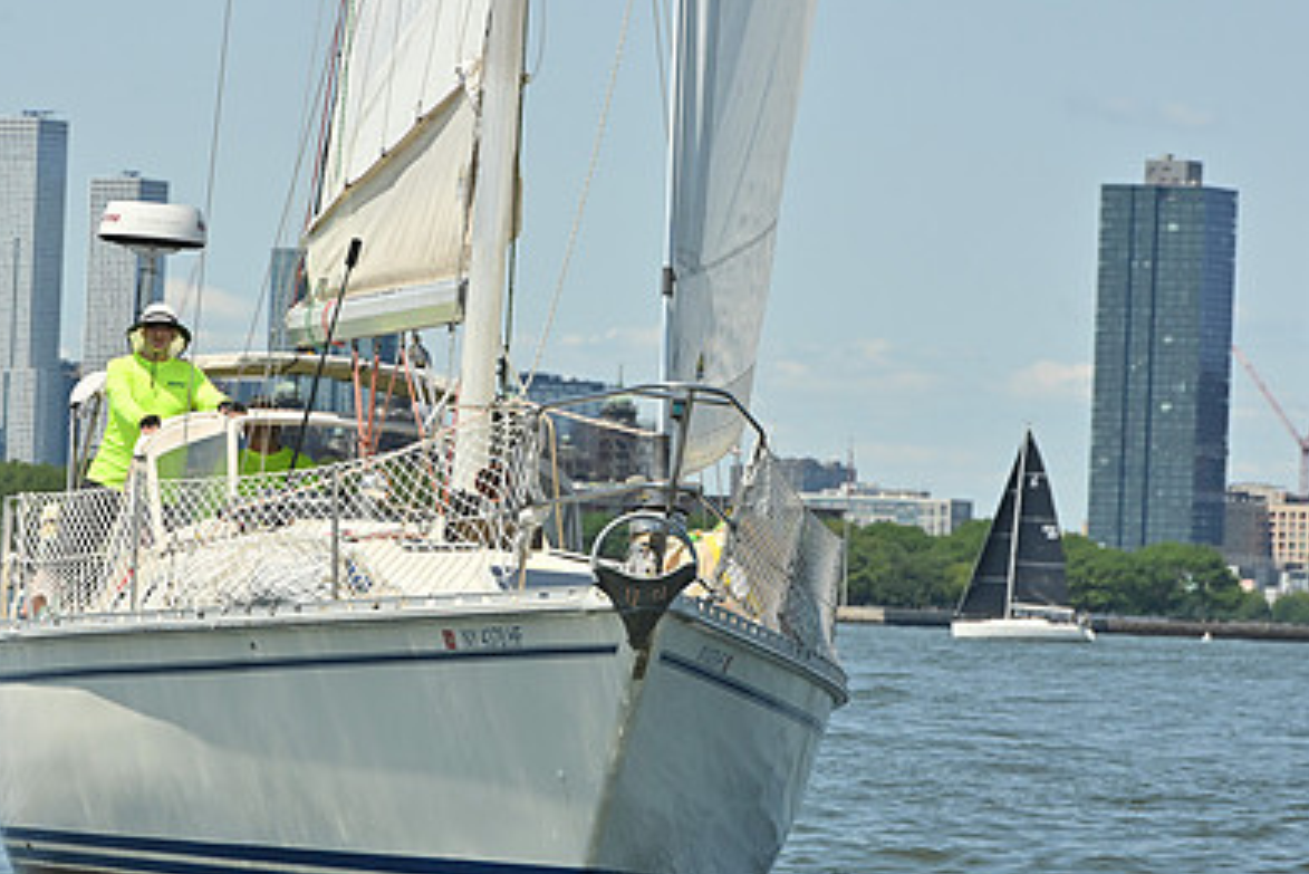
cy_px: 397
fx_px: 10803
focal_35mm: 297
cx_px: 489
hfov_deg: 6.9
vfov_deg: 4.6
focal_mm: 200
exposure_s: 1/1000
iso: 320
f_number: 10
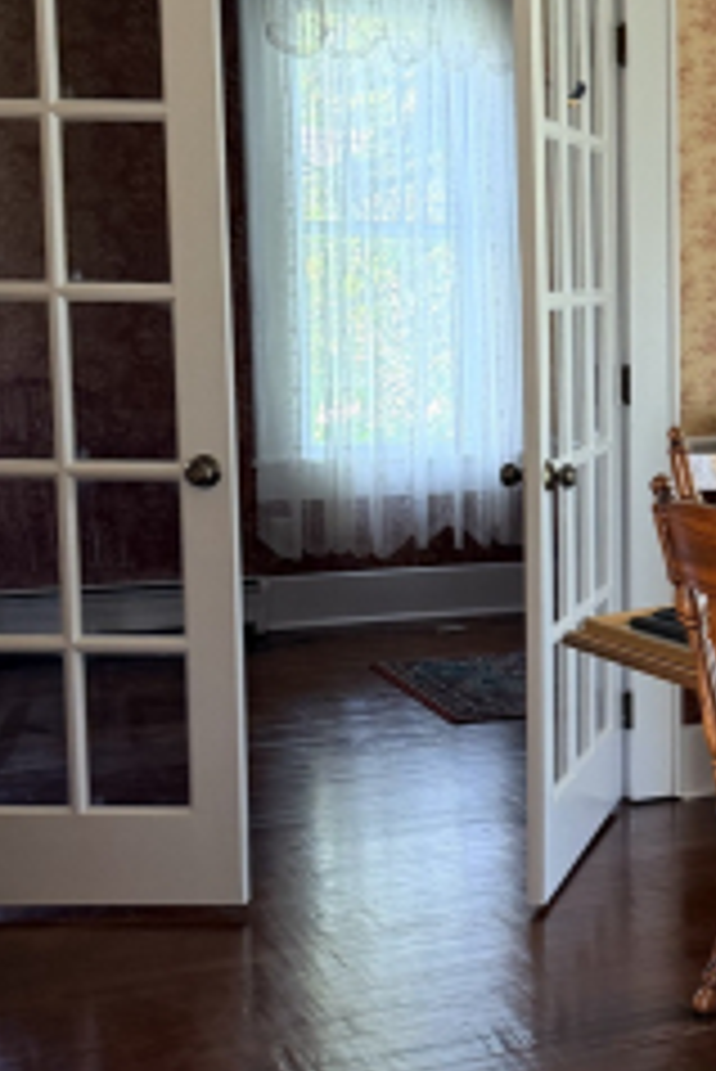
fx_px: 2085
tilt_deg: -7.9
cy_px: 524
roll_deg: -0.3
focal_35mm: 70
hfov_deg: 18.1
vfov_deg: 28.8
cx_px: 937
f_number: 1.78
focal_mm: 6.76
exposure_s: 1/60
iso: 200
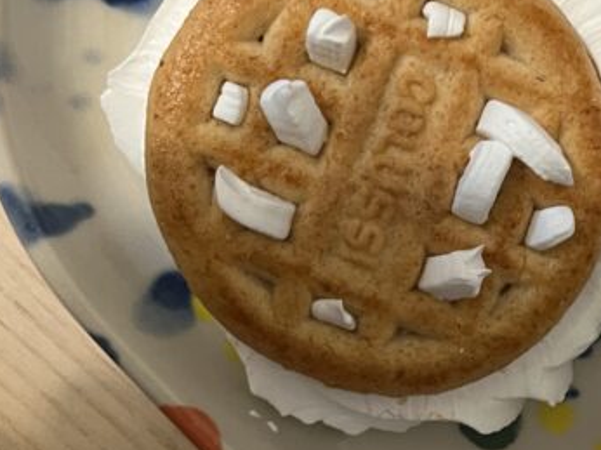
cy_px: 445
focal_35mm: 77
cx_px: 712
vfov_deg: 18.6
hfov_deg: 23.3
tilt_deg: -74.9
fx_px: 1336
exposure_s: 1/60
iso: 320
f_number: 1.6
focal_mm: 5.1
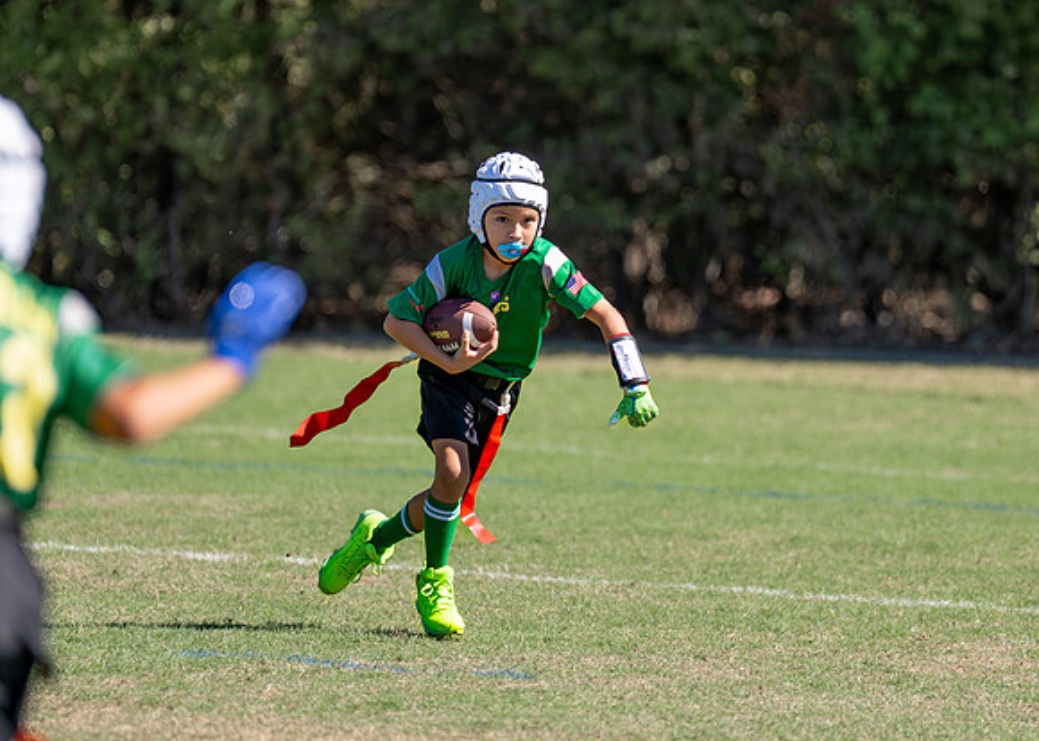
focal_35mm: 429
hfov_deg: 4.7
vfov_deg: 3.4
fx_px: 12666
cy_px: 238
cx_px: 470
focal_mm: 200
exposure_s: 1/2500
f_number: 2.8
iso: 200
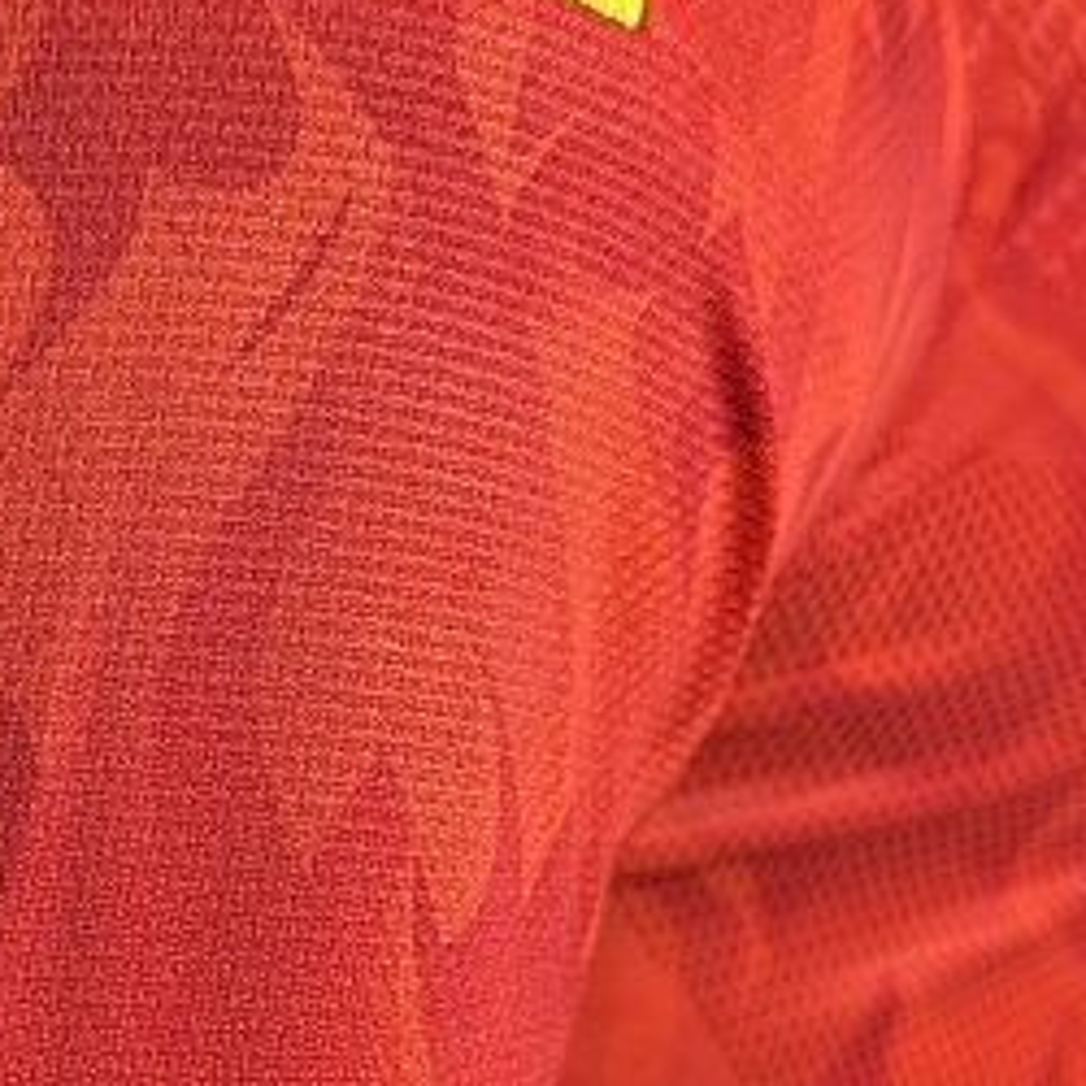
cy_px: 669
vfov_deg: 25.3
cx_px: 130
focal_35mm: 68
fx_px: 2414
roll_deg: +5.2
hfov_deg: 24.7
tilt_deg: -19.9
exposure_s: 1/50
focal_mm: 6.76
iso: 125
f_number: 1.78
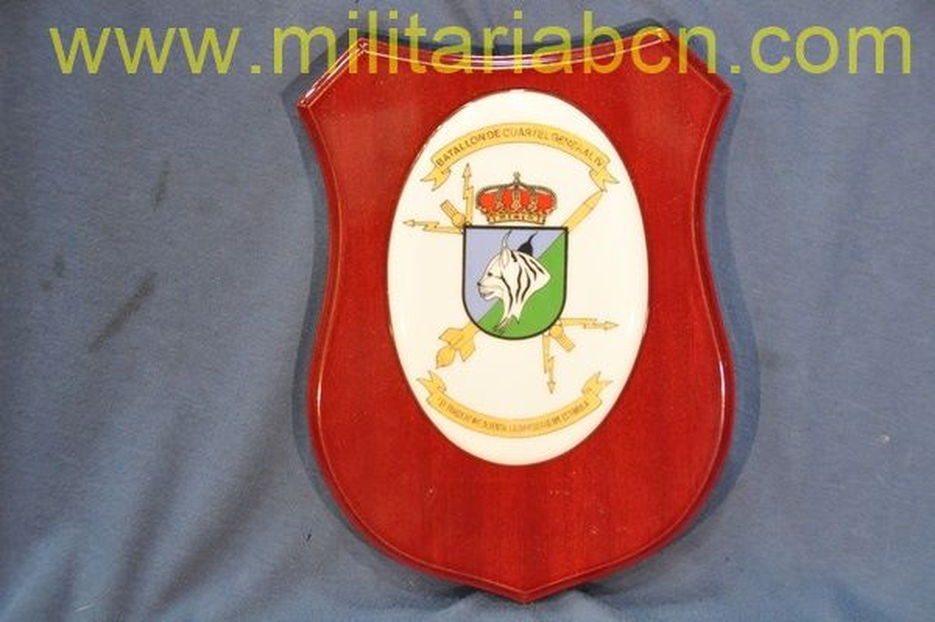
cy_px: 311
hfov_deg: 29.3
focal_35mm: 69
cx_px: 468
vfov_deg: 19.7
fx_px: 1791
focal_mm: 46
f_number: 5
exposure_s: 1/100
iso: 3200
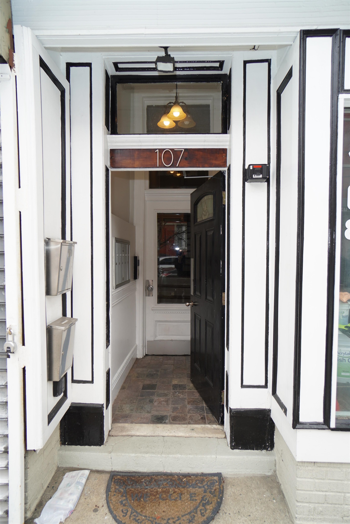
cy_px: 262
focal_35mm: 20
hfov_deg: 63.3
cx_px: 175
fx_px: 284
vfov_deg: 85.4
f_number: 4
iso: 100
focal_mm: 13
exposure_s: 1/125
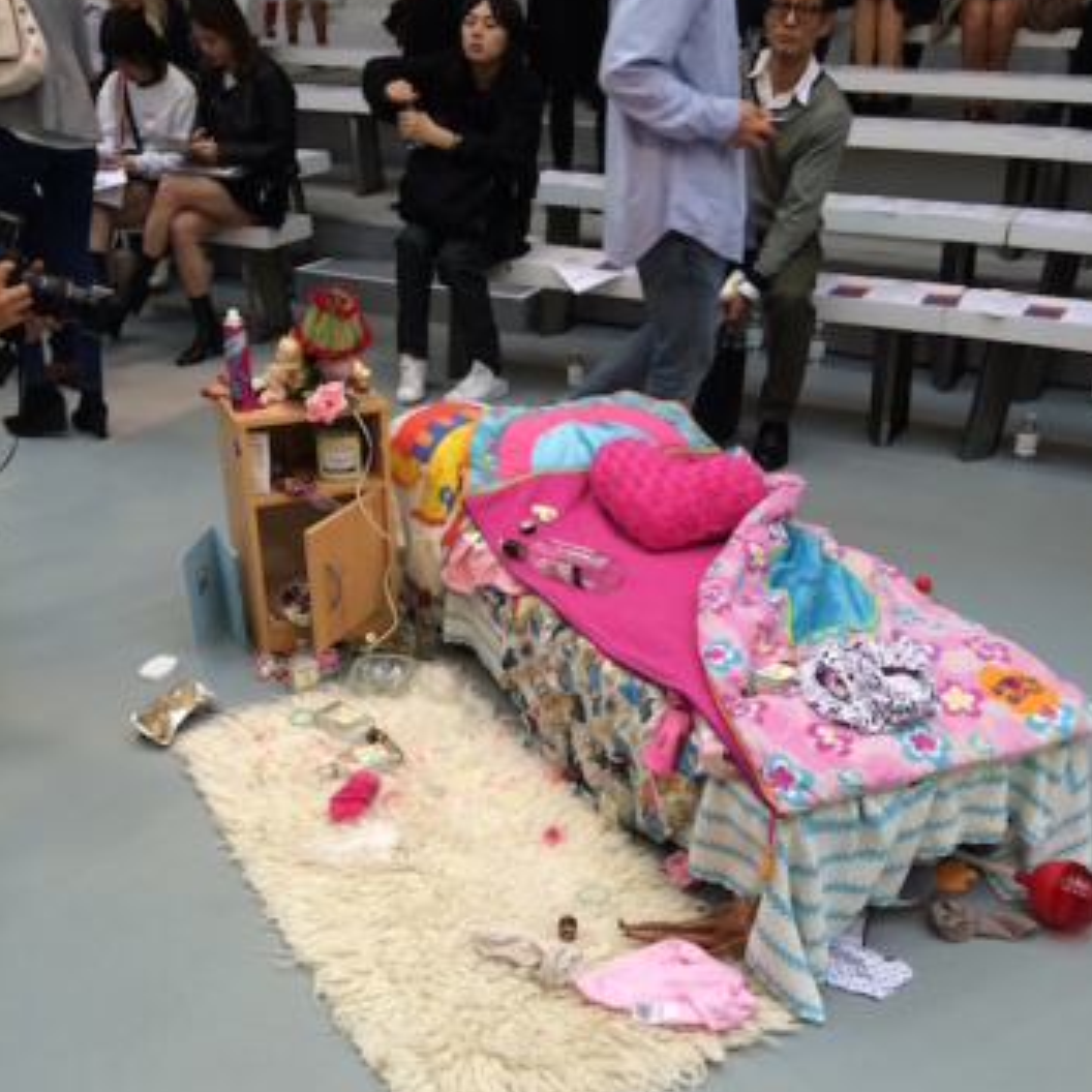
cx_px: 552
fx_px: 1249
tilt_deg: -28.8
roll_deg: -0.2
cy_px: 645
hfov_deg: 47.2
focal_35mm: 35
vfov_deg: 47.0
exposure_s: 1/33
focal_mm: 4.15
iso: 50
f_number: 2.2
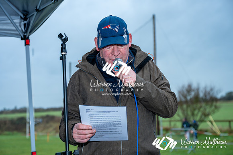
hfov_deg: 33.4
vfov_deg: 22.6
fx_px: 388
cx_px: 116
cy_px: 78
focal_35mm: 60
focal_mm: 60
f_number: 4
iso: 100
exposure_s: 1/125
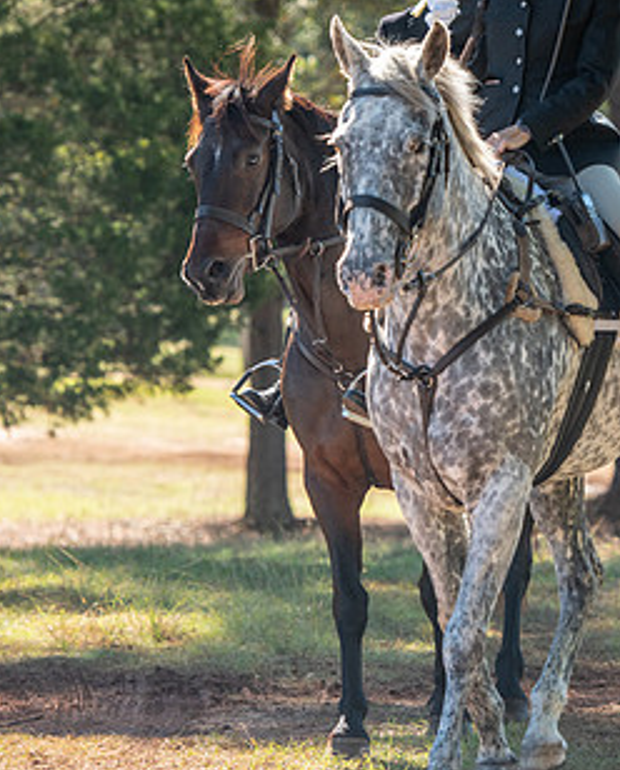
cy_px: 240
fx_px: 5712
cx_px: 463
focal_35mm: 250
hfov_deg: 6.2
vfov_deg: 7.7
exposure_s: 1/320
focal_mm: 122
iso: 280
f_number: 4
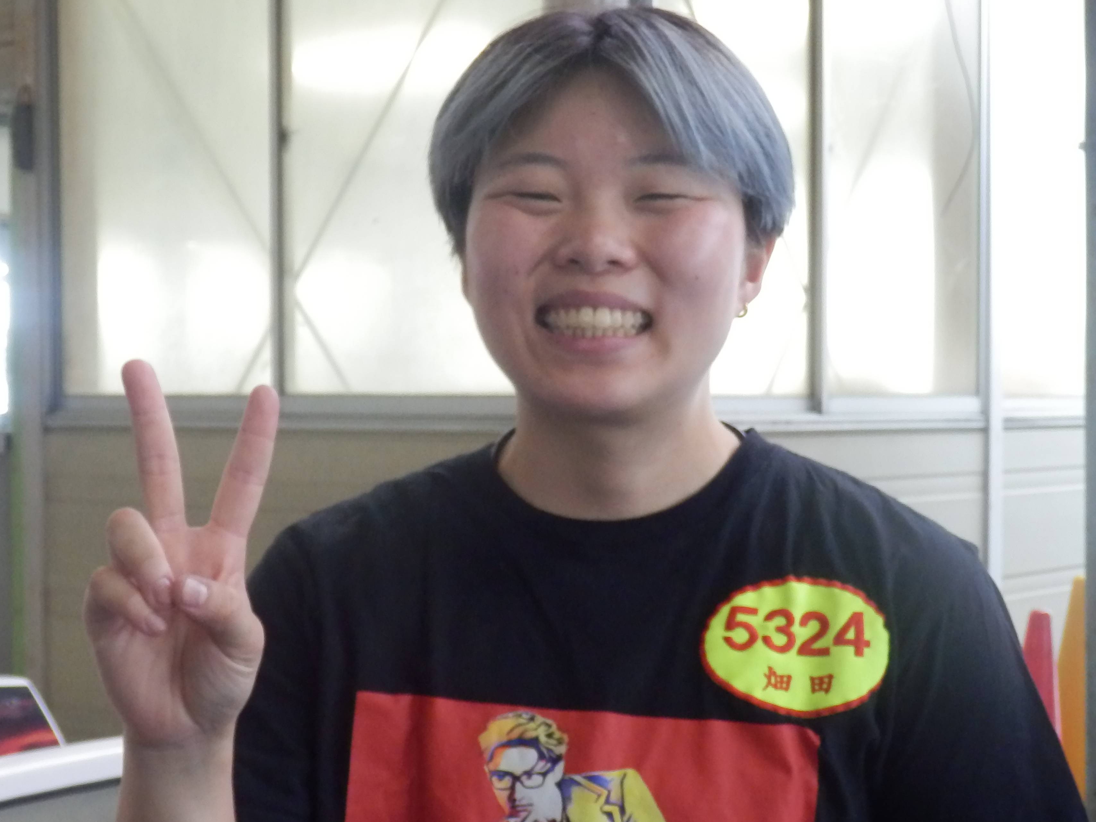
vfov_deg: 22.2
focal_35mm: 66
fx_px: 2090
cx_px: 610
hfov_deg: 29.4
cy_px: 487
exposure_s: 1/80
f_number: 4
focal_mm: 8.9
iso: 500
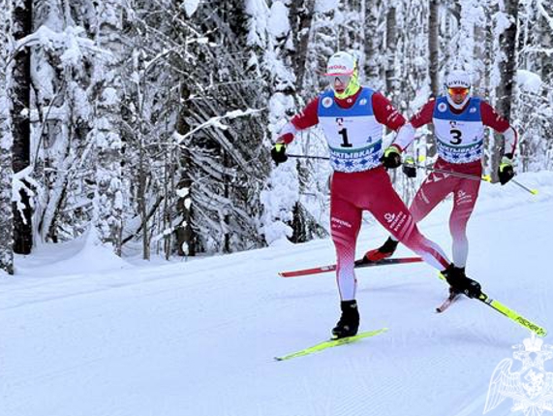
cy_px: 192
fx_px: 2238
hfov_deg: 14.1
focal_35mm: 140
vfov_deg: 10.6
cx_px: 269
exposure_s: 1/142
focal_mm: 15.66
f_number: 2.8
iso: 64
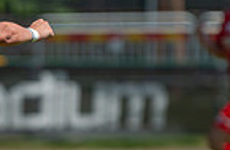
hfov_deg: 2.2
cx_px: -73
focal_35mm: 948
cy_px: 214
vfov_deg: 1.4
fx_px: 6024
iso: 140
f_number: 3.2
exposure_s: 1/2500
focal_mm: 200
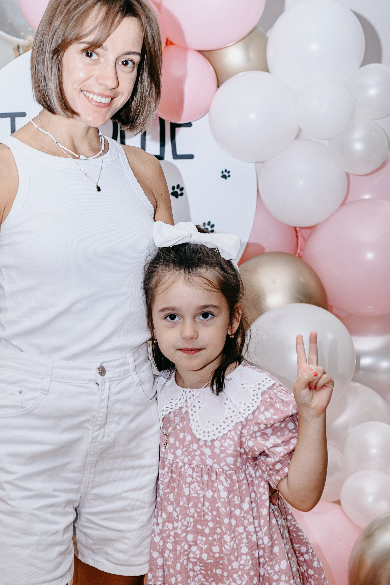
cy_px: 263
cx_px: 100
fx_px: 1268
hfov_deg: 17.4
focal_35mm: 78
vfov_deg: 26.0
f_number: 3.2
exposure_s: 1/160
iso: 125
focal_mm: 48
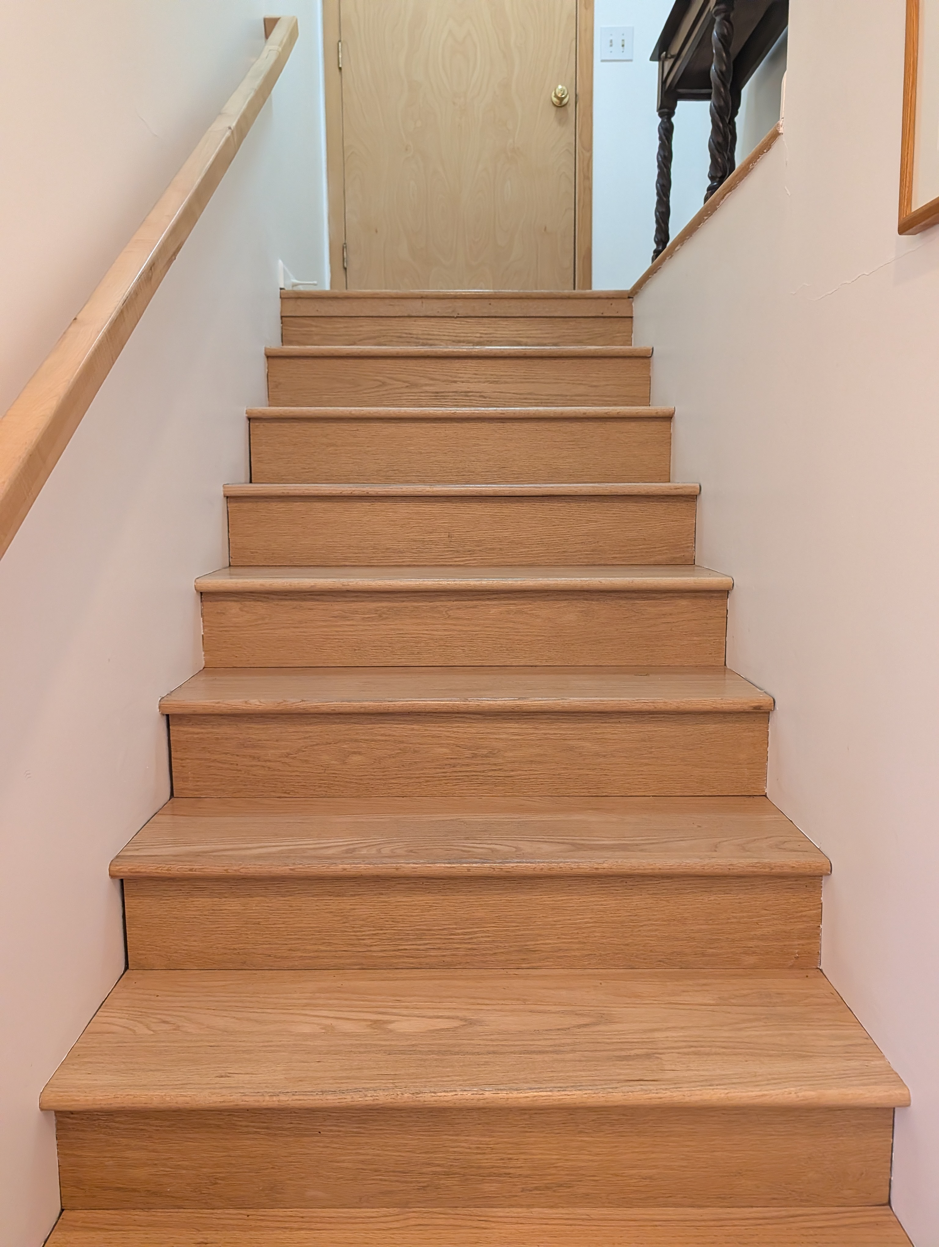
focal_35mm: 24
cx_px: 470
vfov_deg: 71.5
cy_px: 624
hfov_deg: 56.9
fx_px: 866
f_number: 1.68
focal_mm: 6.9
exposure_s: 1/221
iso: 1650
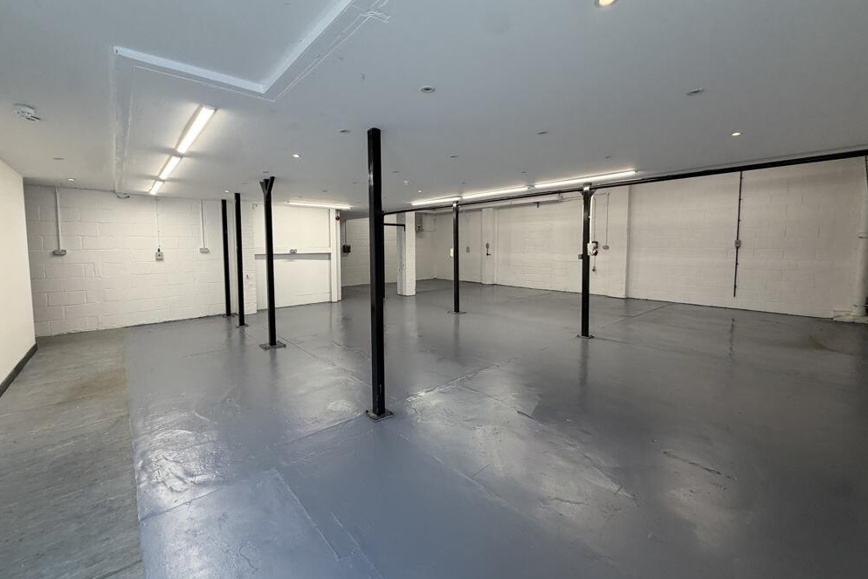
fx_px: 362
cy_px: 268
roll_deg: -1.9
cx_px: 431
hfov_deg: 100.4
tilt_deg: -2.5
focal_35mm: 15
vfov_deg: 77.2
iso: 125
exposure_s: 1/100
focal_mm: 2.22
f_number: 2.2
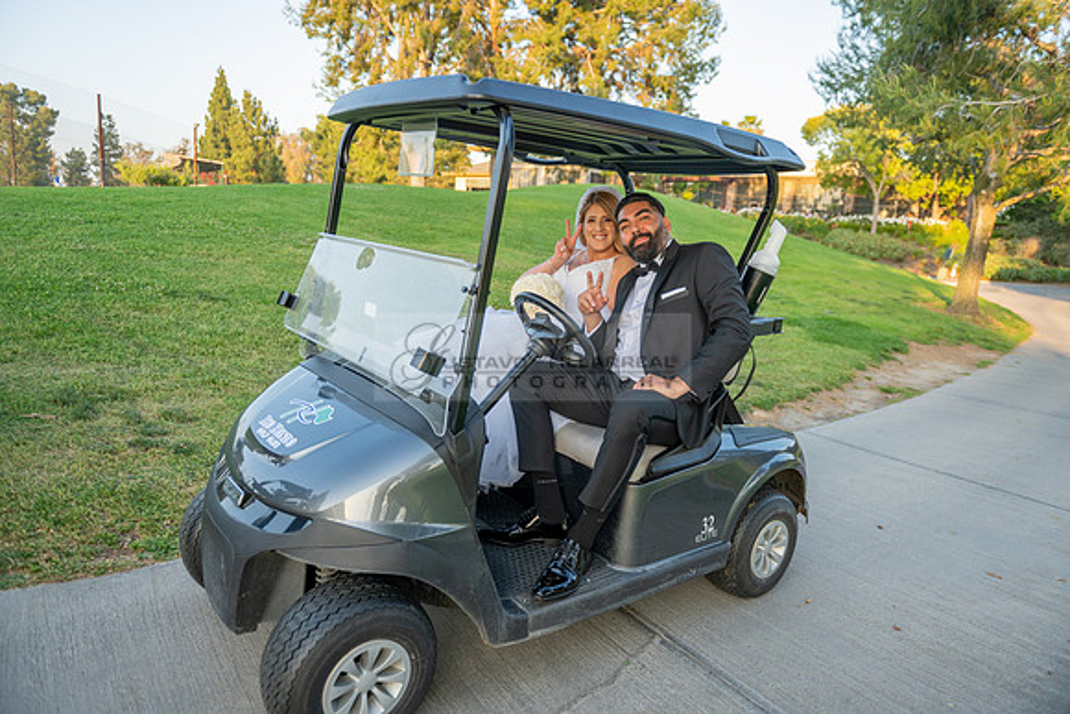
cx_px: 535
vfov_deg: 53.2
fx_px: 713
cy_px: 357
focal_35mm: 24
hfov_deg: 73.7
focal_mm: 24
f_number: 3.2
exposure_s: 1/320
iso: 200
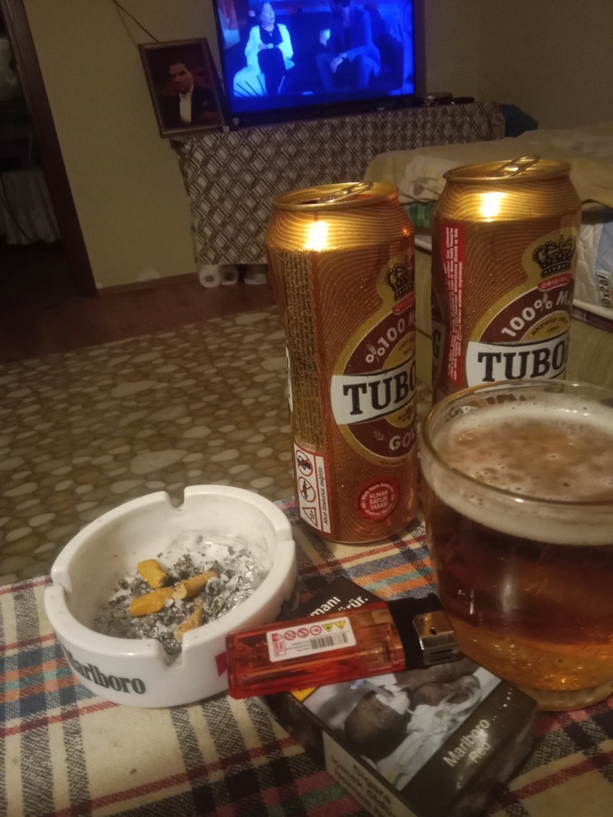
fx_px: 590
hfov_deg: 54.9
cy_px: 408
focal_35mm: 25
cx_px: 306
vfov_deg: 69.4
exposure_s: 1/16.7
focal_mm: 3.4
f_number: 2.2
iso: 1587
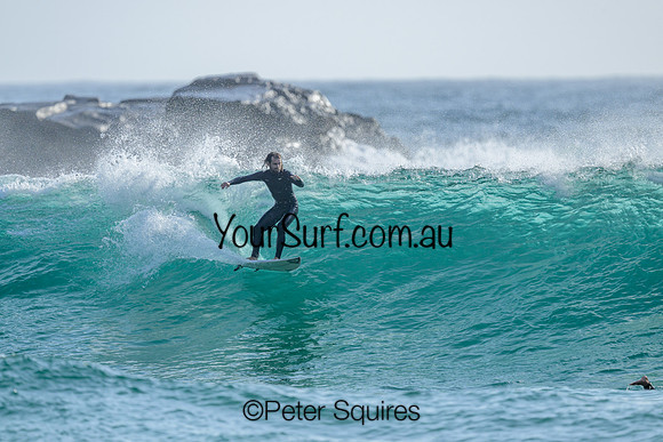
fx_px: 14871
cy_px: 221
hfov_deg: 2.6
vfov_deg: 1.7
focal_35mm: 807
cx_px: 332
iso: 250
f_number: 6.3
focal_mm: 800
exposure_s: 1/2000
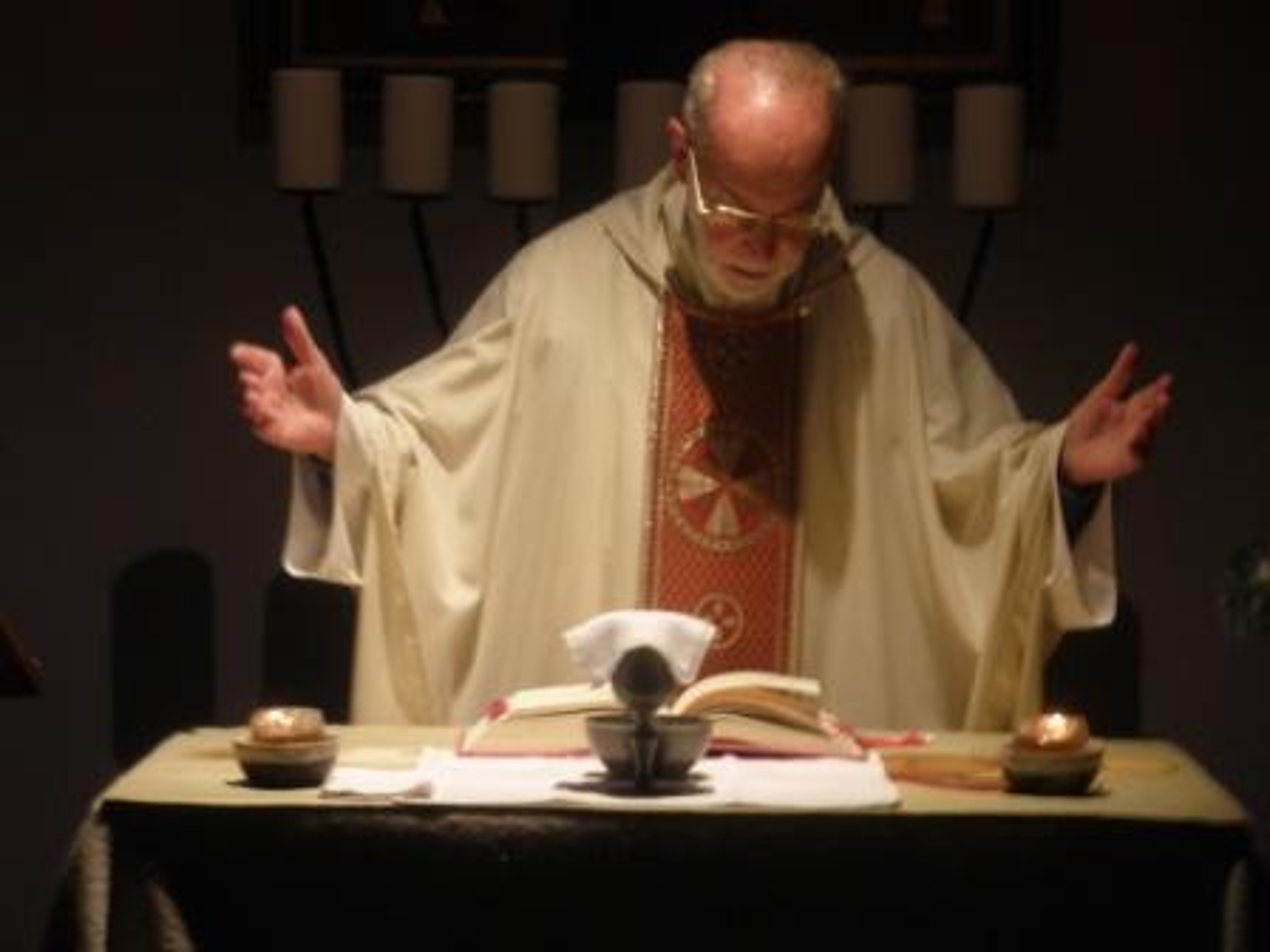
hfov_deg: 16.3
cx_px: 635
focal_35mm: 121
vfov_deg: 12.2
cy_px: 476
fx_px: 4439
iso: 200
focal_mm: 21
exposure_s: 1/8
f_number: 5.3
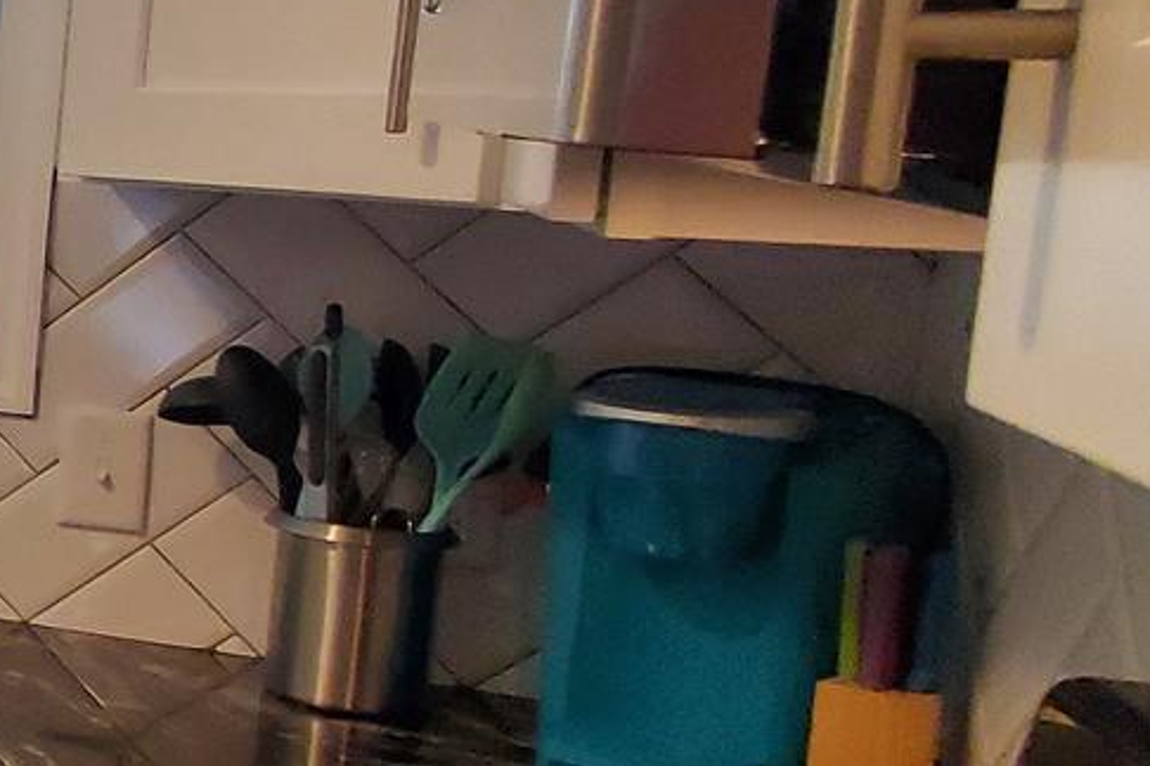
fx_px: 1821
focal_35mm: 57
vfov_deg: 23.7
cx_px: -1096
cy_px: 314
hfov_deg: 19.9
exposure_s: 1/59
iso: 200
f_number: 2.2
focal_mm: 1.8
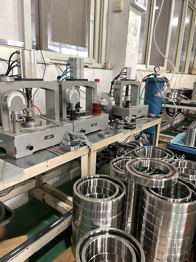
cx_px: 98
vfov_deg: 67.3
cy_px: 131
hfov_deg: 53.1
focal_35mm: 26
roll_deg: -2.1
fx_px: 196
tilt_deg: -14.9
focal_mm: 4.2
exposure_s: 1/50
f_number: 1.6
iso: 320
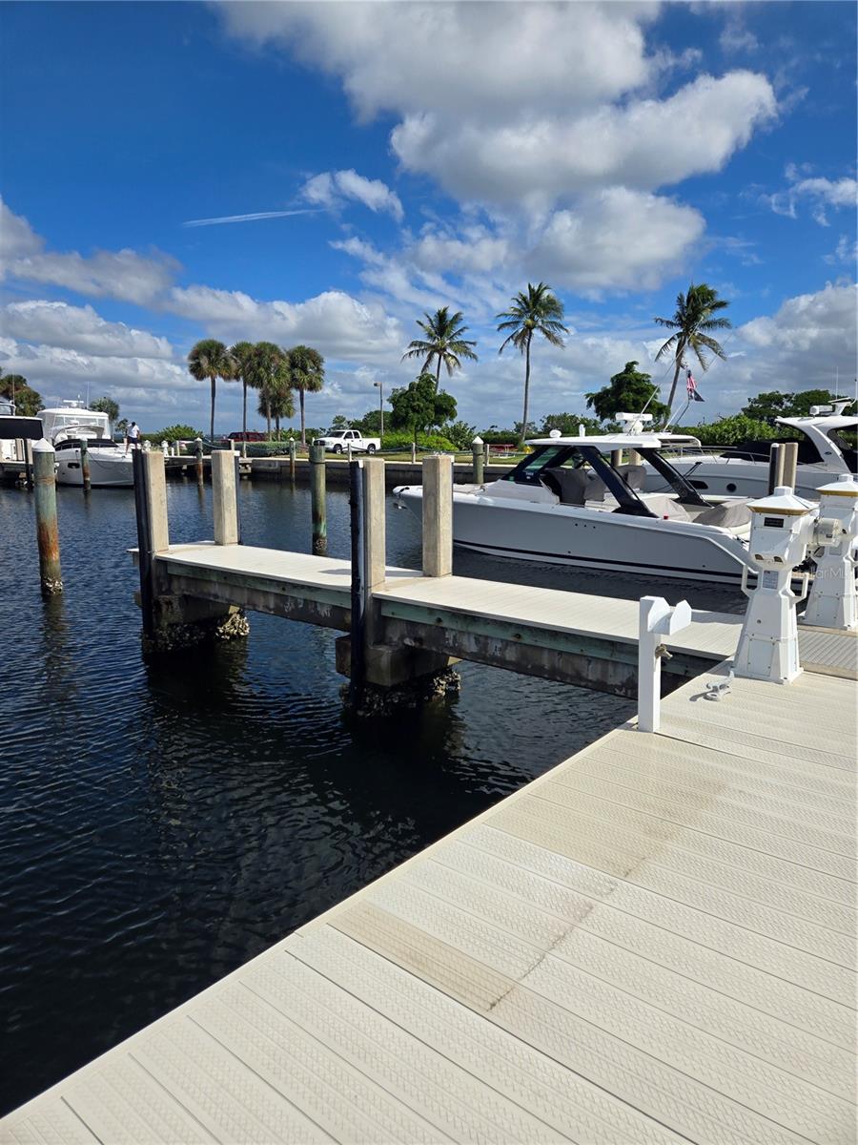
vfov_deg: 73.9
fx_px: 760
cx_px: 429
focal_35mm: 23
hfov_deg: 58.9
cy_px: 572
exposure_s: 1/3246
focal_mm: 5.4
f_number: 1.8
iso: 25
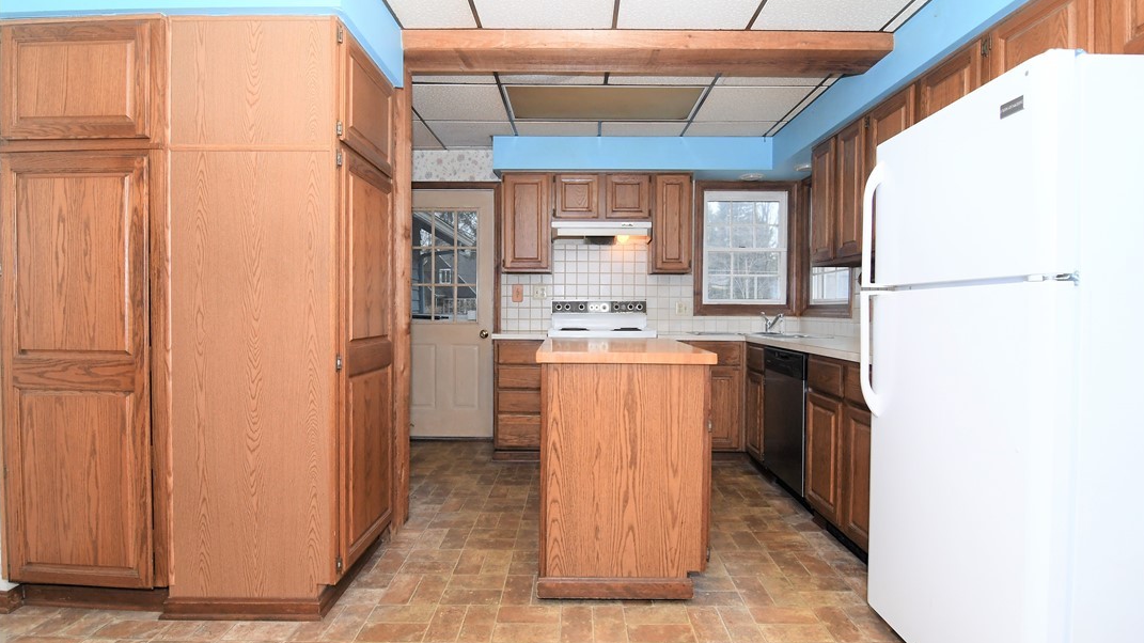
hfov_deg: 94.2
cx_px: 578
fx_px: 532
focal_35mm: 18
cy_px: 318
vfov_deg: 62.3
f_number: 7.1
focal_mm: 11
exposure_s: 1/250
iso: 1600
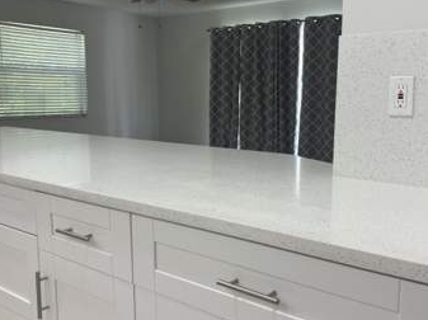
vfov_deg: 38.6
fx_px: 457
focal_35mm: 37
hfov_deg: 50.1
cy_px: 154
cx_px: 240
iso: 100
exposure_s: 1/120
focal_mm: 5.96
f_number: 1.6
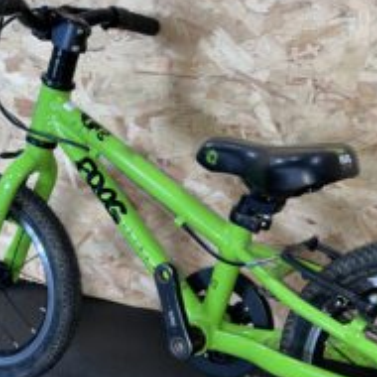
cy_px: 202
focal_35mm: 58
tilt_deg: -18.2
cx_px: 206
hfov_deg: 29.5
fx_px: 715
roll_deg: +1.4
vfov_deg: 29.5
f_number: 1.6
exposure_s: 1/17
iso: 64
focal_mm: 4.2
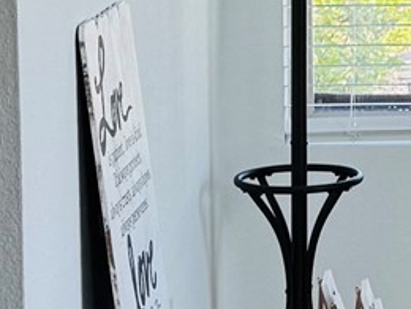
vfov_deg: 7.8
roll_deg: -0.6
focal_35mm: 189
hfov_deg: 9.9
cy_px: -5
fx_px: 2244
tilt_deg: -6.9
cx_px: 745
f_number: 1.78
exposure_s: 1/249
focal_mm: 6.76
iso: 80
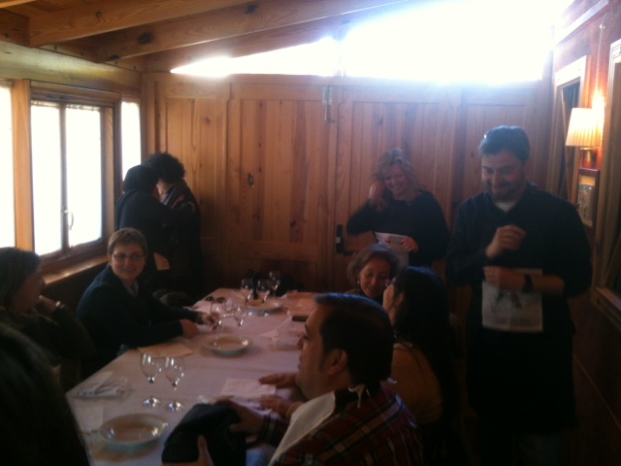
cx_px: 310
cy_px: 233
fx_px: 628
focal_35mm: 35
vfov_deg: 40.7
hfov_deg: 52.6
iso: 80
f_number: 2.8
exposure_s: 1/15
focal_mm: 3.85
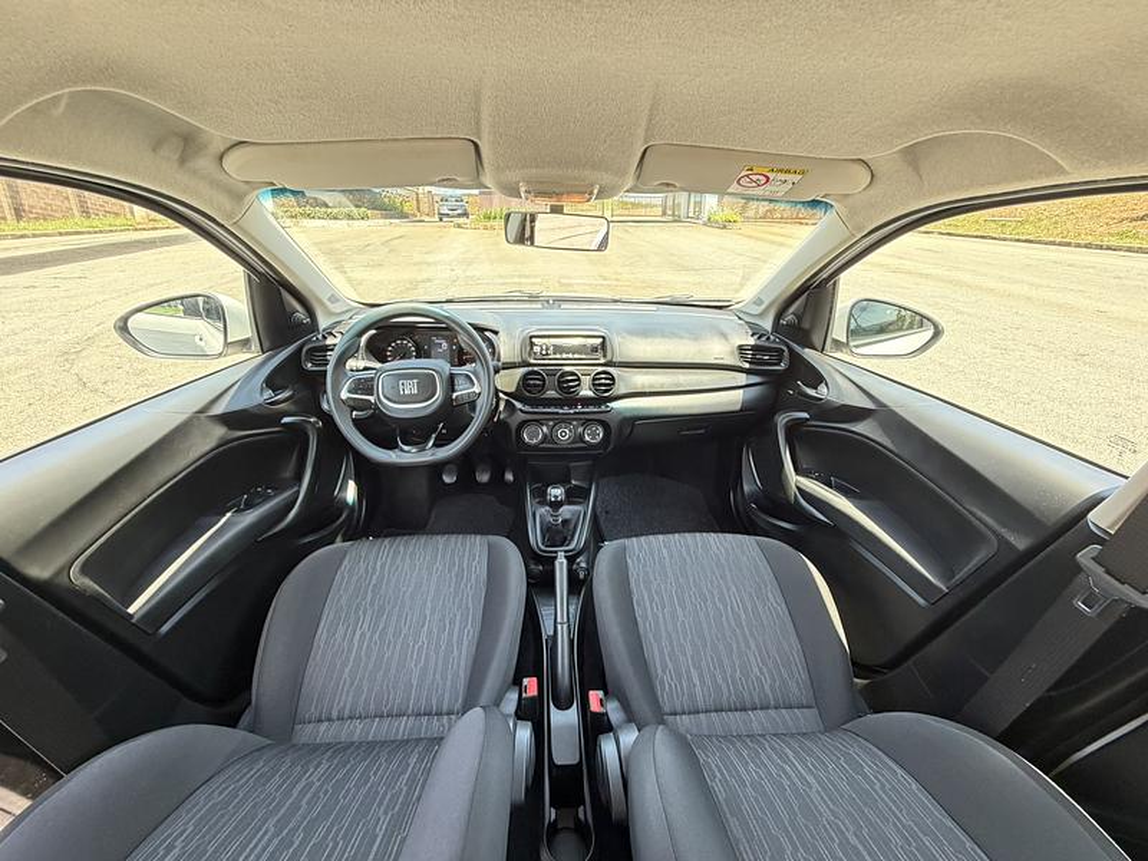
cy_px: 430
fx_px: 464
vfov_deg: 85.7
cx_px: 574
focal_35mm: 14
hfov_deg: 102.1
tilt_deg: -14.8
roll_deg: +0.3
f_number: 2.2
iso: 320
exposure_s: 1/97
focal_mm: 2.22
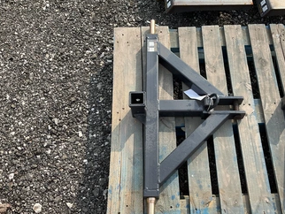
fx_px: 297
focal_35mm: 36
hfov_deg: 50.9
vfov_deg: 39.6
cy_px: 123
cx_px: 175
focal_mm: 3
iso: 25
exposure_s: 1/929
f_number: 1.8
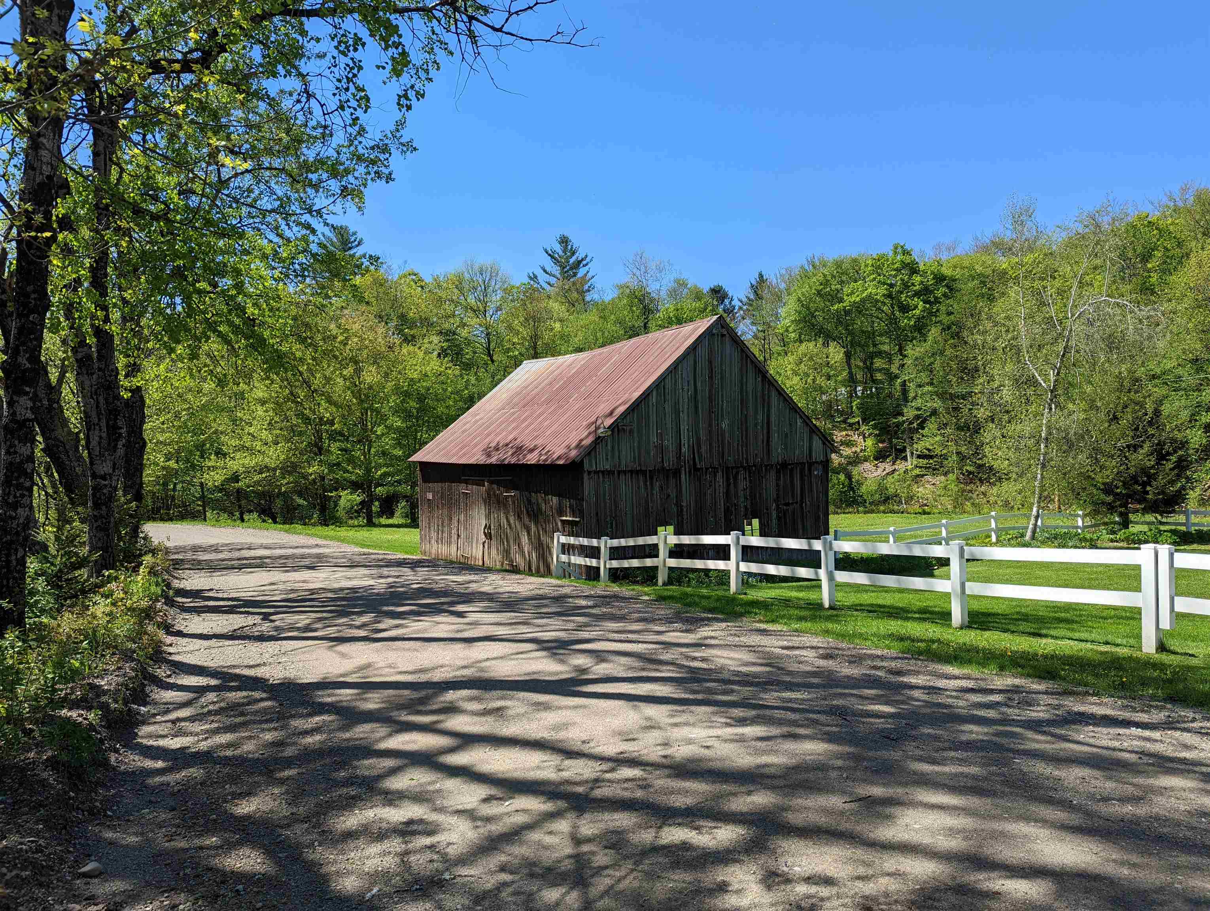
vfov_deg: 56.9
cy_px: 456
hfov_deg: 71.5
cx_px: 605
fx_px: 840
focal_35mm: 24
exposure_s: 1/1414
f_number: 1.85
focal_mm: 6.81
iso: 39
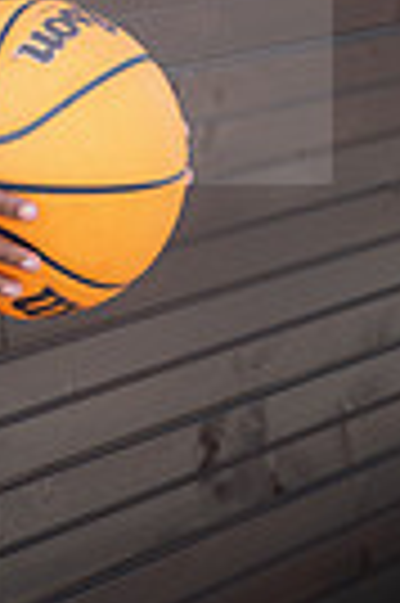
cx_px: -245
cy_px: -392
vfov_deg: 12.7
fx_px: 2523
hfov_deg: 8.8
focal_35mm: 151
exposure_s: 1/200
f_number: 2.8
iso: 50
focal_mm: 45
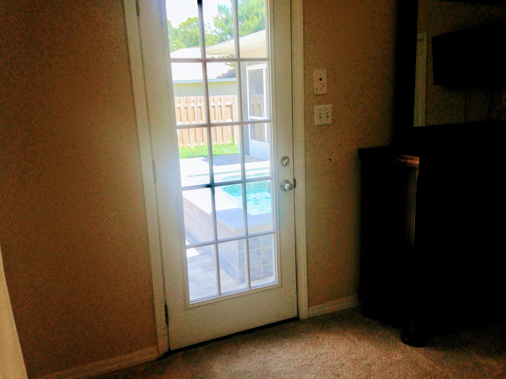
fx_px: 482
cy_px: 190
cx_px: 253
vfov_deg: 42.9
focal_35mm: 33
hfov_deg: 55.4
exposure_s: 1/319
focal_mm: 4.12
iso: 50
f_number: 2.4
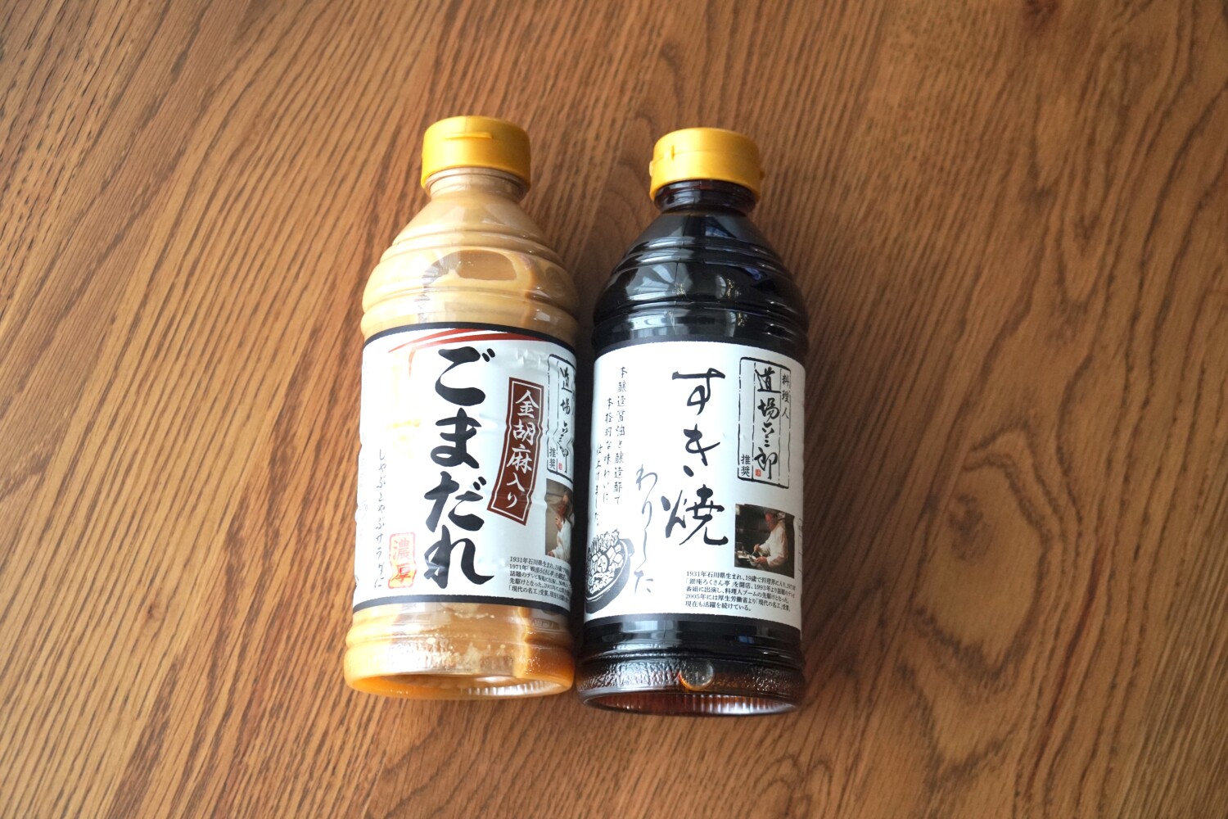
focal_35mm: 58
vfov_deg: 23.2
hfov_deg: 34.2
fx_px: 1995
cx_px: 614
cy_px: 410
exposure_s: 1/160
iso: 800
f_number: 4
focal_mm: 39
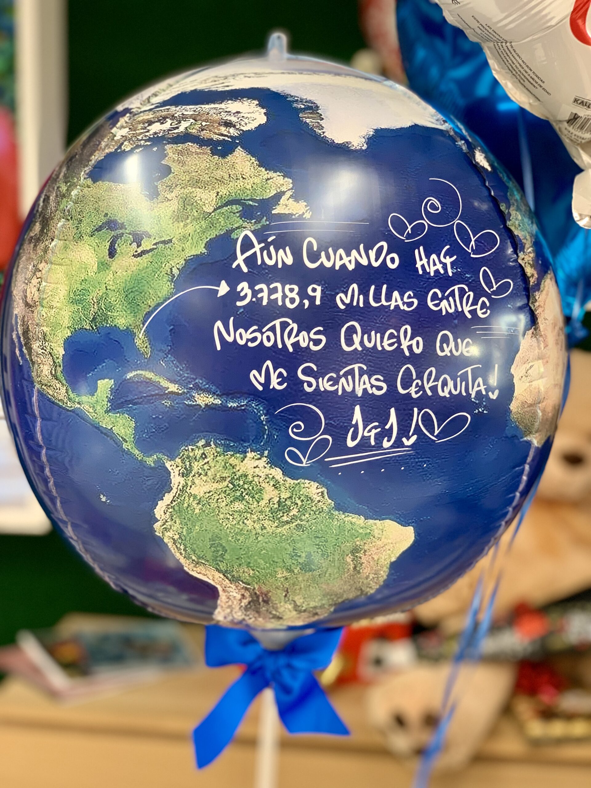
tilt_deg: -6.1
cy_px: 394
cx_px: 296
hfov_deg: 28.0
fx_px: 1184
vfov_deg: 36.8
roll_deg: +0.2
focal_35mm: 52
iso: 100
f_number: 2.4
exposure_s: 1/60
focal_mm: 6
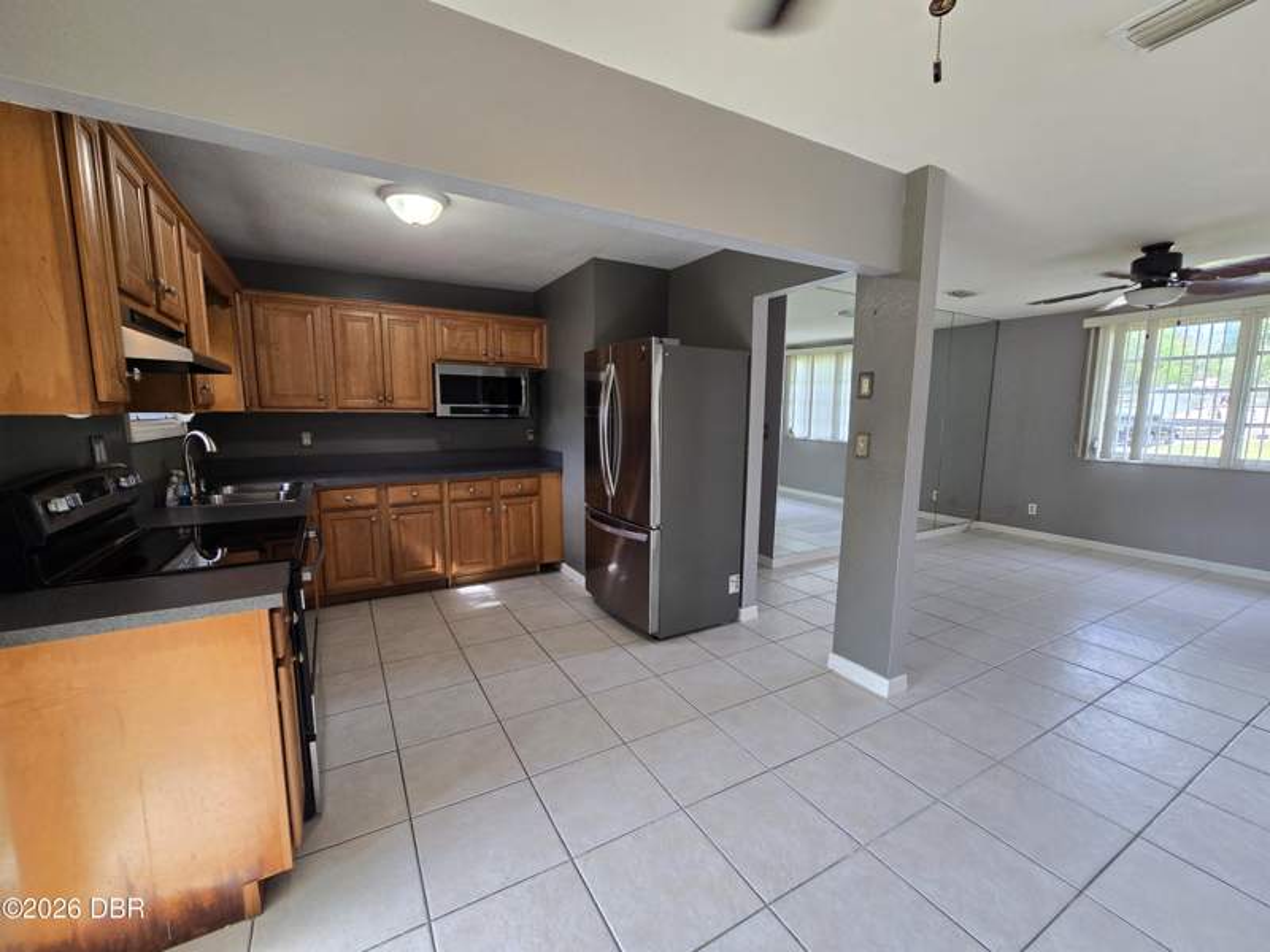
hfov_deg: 106.2
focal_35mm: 13
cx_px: 635
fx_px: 477
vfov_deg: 89.9
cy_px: 476
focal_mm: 2.2
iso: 100
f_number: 2.2
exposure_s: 1/60
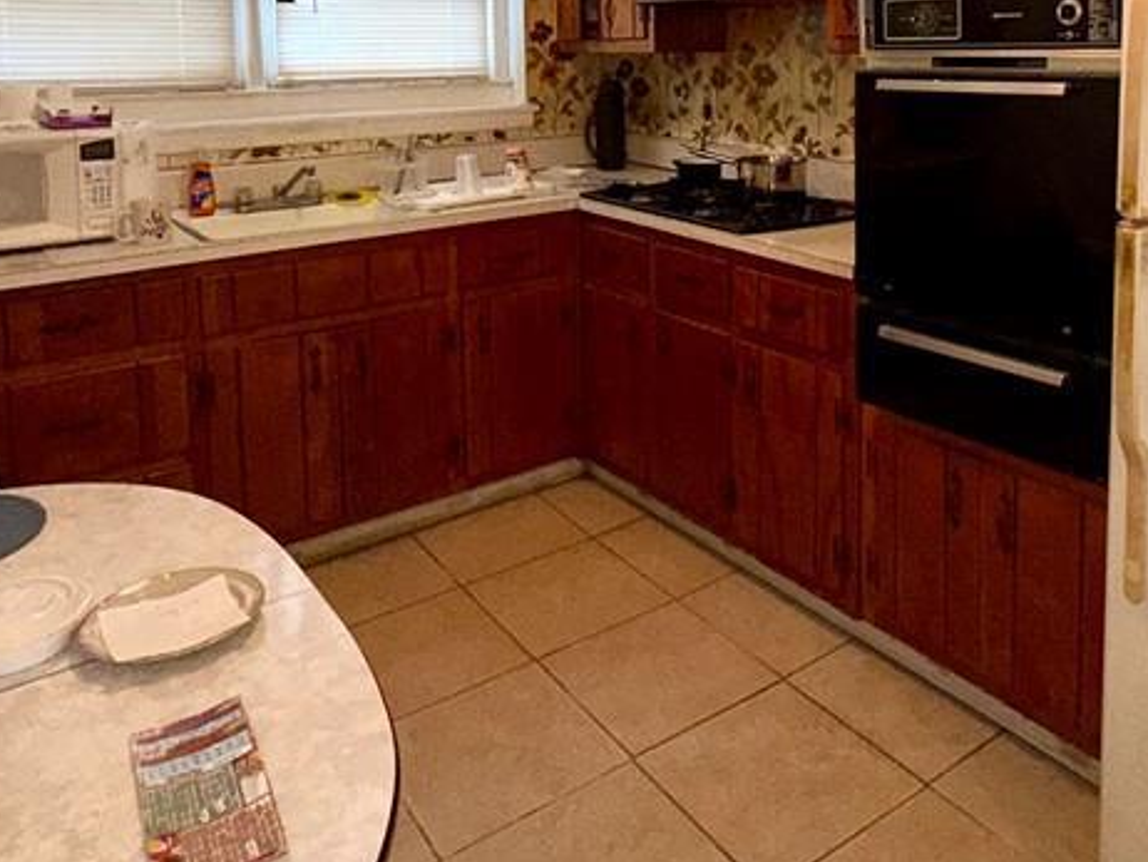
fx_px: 1029
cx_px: 676
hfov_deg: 58.0
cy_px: 117
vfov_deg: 42.4
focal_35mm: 31
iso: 80
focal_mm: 2.22
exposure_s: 1/102
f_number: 2.2
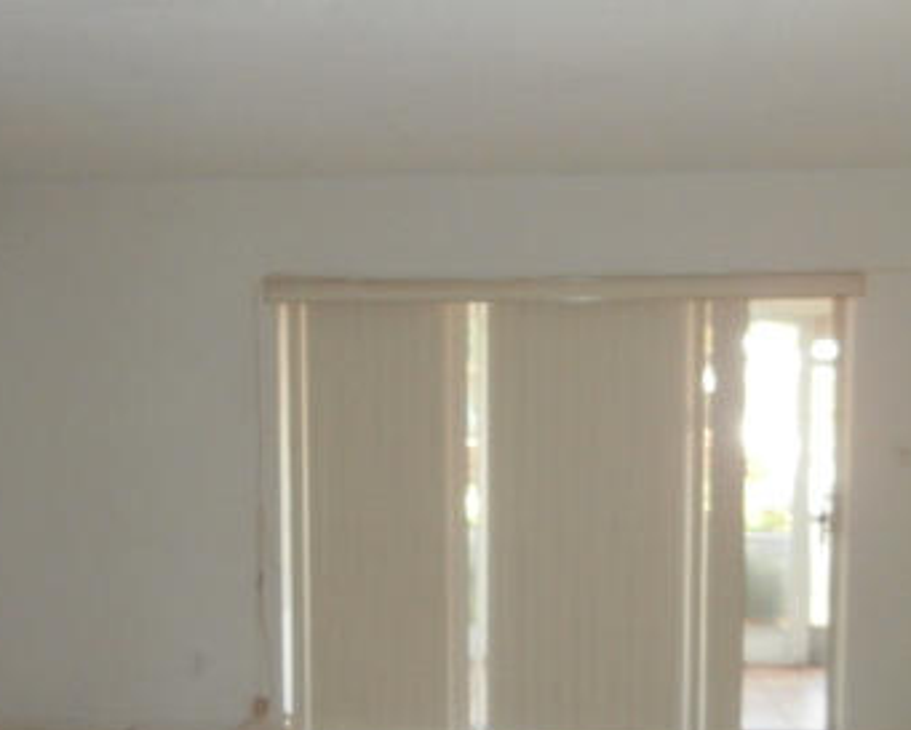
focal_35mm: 44
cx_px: 473
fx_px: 1187
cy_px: 511
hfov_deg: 42.0
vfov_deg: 33.7
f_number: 3
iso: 200
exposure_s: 1/30
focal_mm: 4.2
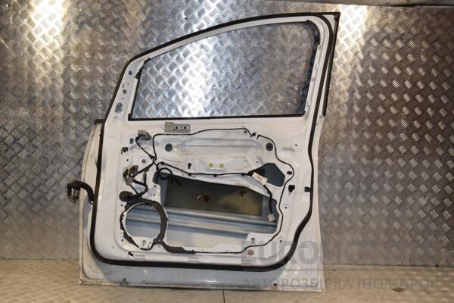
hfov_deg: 46.4
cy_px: 152
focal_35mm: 42
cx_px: 227
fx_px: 530
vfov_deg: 31.9
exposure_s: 1/200
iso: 800
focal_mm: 28
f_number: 11
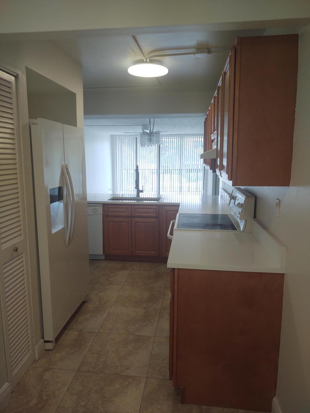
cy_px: 206
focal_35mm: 27
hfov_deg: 51.4
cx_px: 155
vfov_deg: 65.3
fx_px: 322
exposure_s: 1/147
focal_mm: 4.75
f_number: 1.7
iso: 100
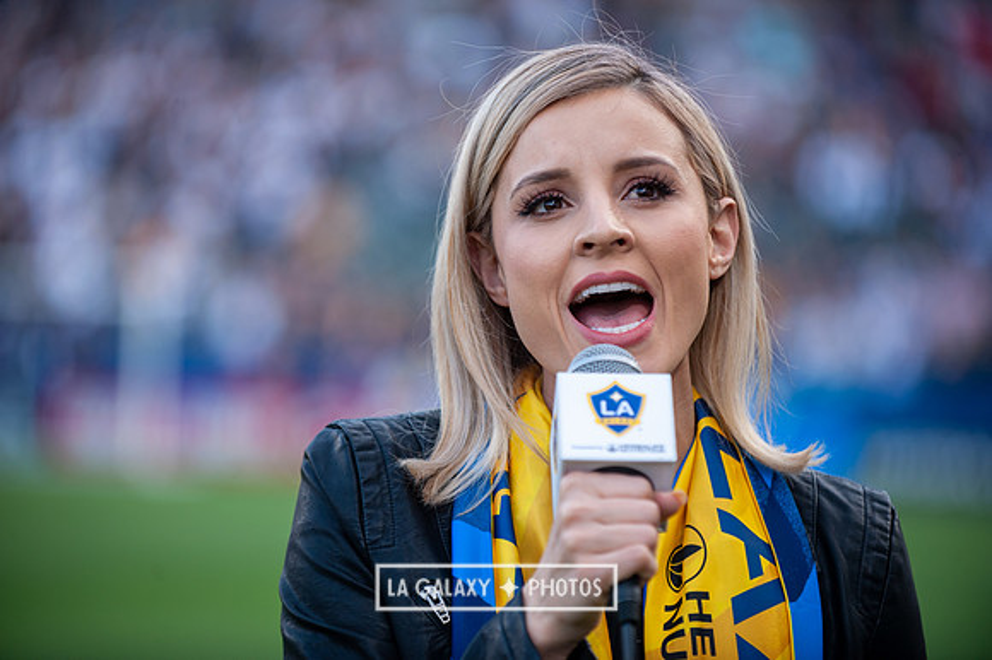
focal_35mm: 155
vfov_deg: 8.8
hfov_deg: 13.3
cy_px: 330
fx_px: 4269
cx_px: 496
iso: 250
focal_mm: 155
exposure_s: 1/400
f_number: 2.8
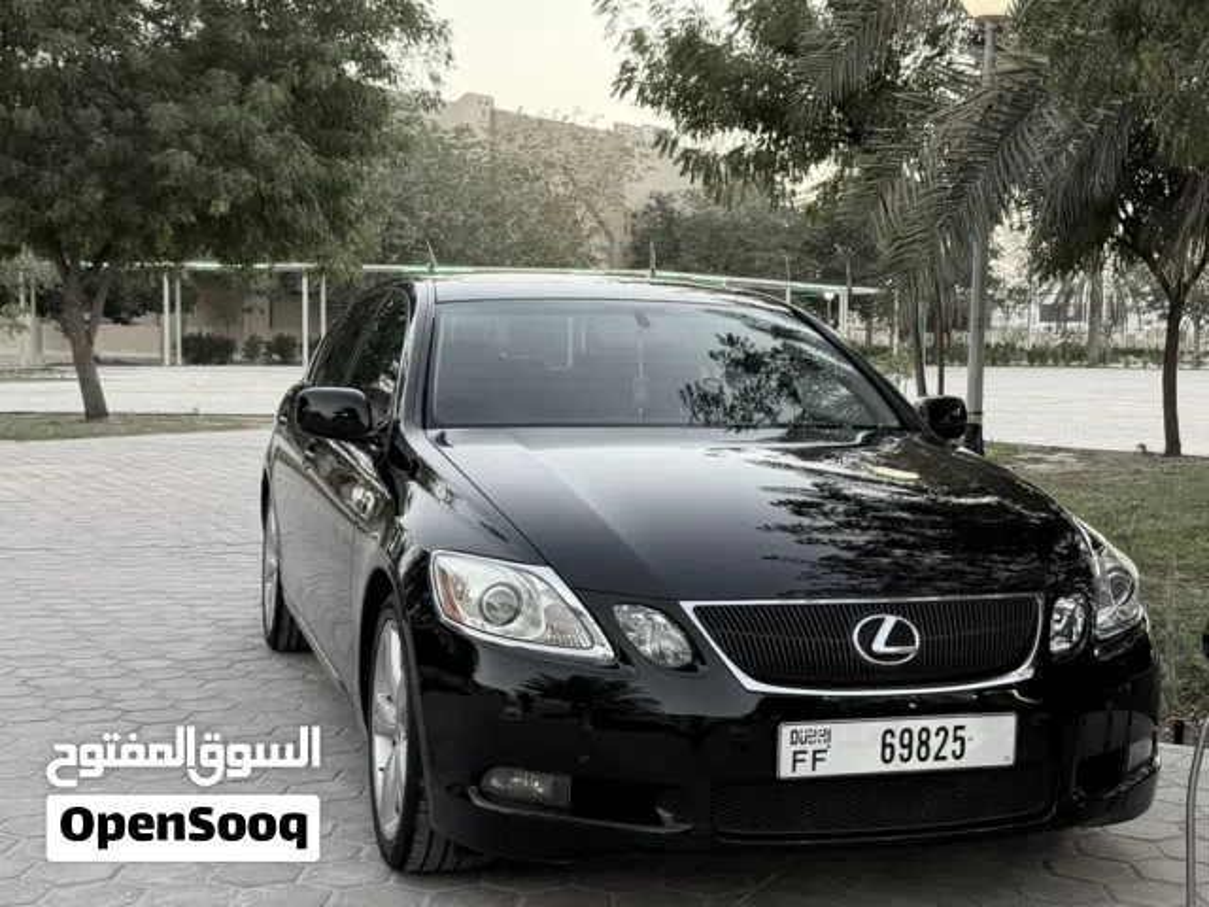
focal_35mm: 24
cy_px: 454
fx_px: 838
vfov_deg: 56.8
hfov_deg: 71.6
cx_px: 604
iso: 250
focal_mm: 6.76
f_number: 1.78
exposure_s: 1/120
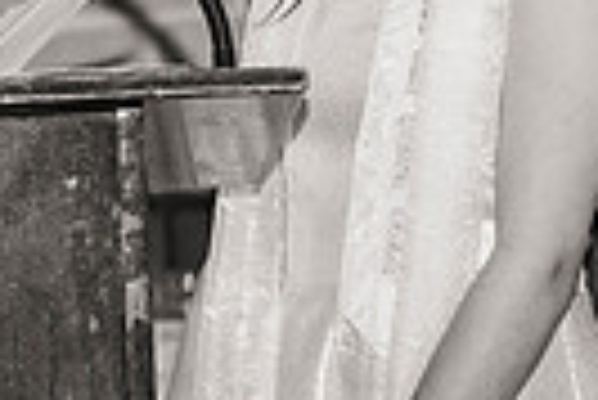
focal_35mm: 527
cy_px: -213
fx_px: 8764
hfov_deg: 3.9
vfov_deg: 2.6
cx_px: 104
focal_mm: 116
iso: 800
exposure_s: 1/125
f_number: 3.2
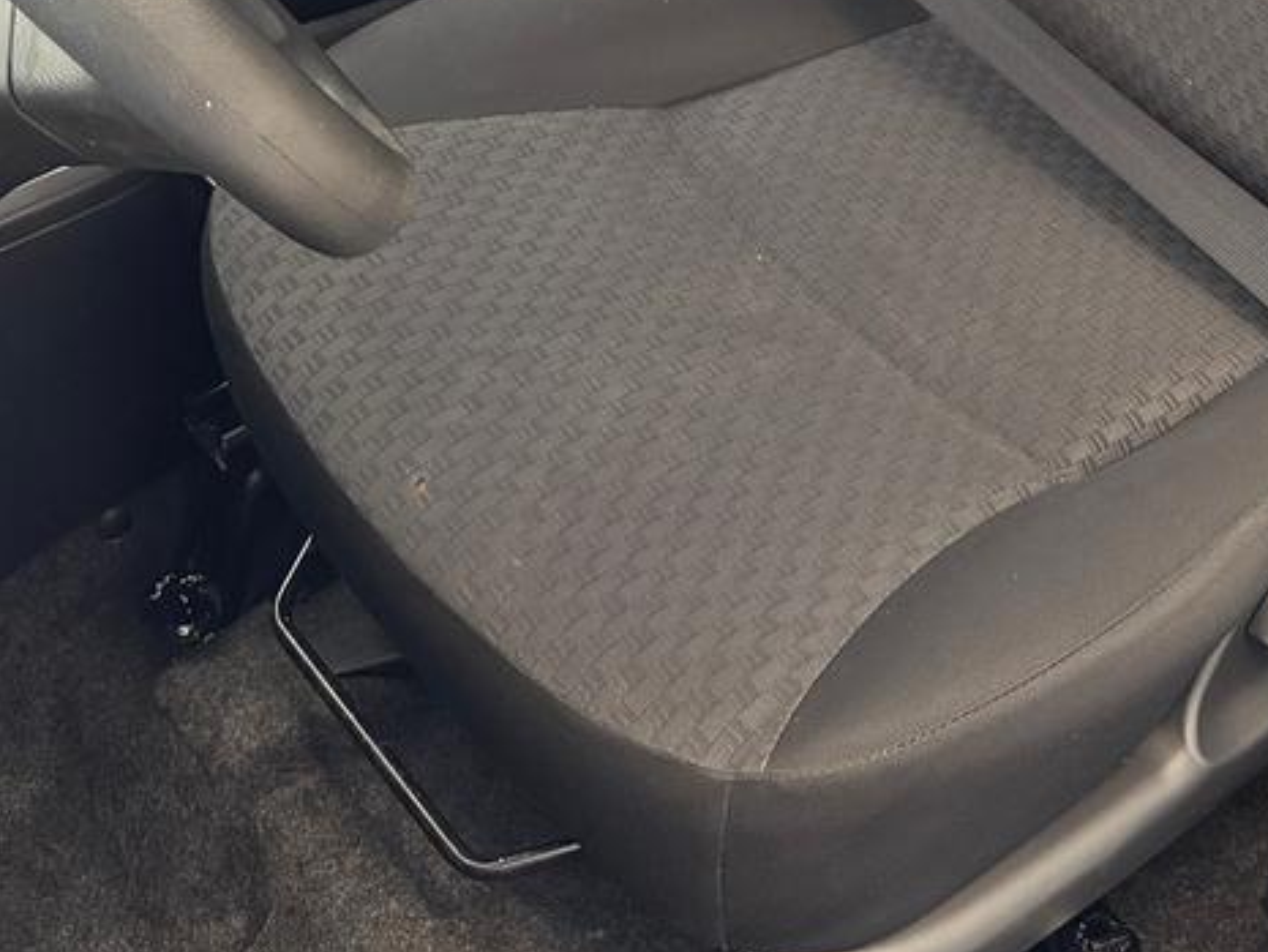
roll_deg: +0.3
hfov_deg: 28.9
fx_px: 2418
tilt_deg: -32.7
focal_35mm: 66
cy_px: -303
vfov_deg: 20.3
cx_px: 952
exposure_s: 1/60
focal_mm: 6.76
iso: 400
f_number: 1.78
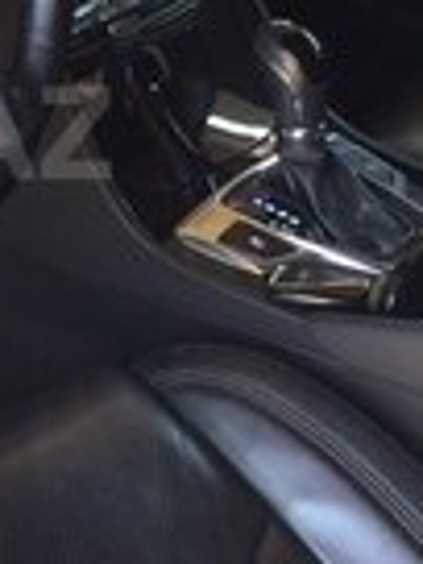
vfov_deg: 18.4
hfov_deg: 13.2
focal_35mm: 106
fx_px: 1727
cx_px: -207
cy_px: 133
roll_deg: +4.0
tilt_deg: -34.0
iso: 100
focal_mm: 4.15
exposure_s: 1/33
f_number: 2.2
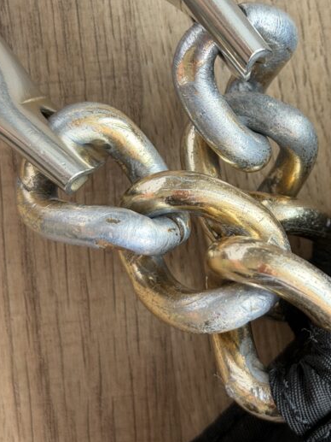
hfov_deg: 15.5
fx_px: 1211
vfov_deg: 20.6
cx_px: 263
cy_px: 177
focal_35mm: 95
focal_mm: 6.76
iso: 100
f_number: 1.78
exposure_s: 1/115
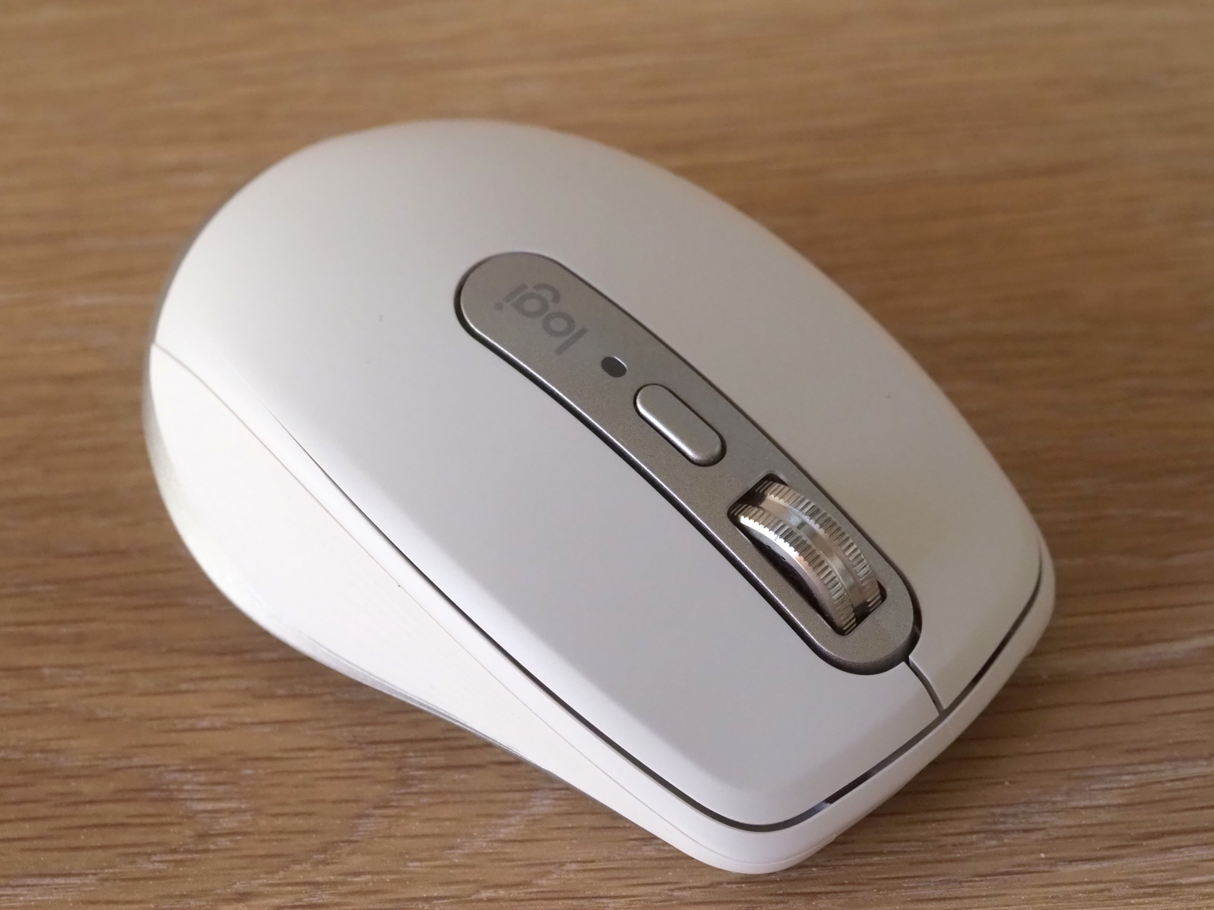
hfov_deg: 16.3
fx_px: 4244
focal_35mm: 121
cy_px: 455
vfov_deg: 12.2
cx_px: 605
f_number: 5.6
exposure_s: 1/125
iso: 2500
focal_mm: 60
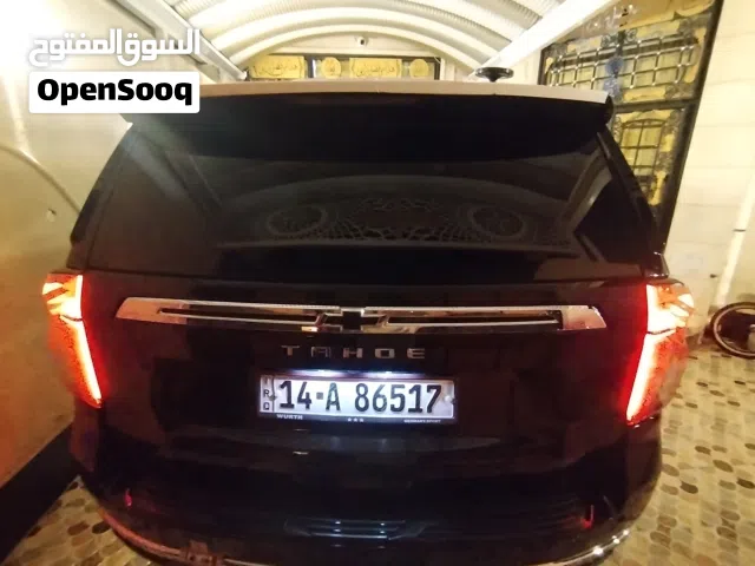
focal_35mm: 16
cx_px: 378
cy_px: 283
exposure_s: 1/16.7
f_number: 2.2
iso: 2544
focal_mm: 1.42
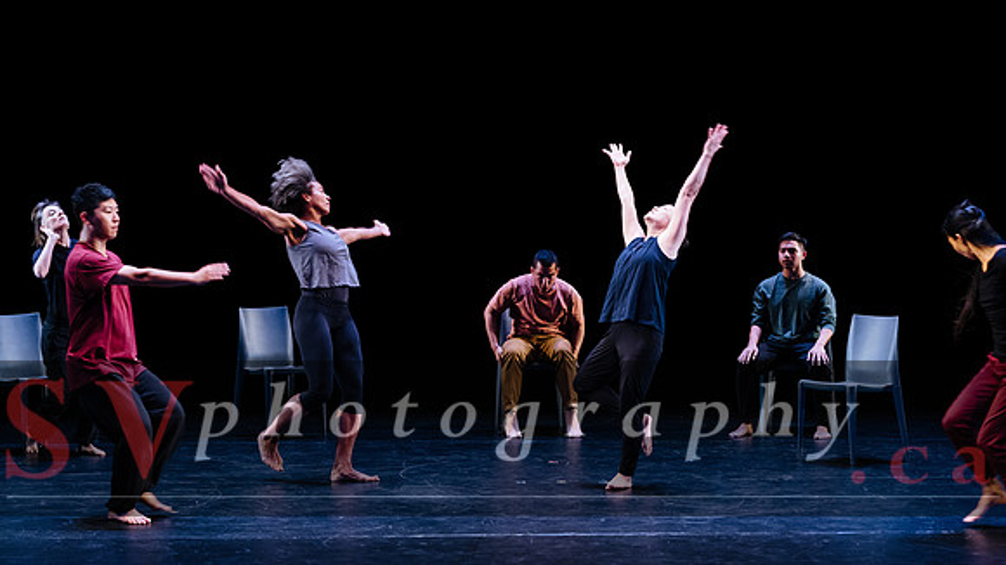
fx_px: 2061
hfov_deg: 27.4
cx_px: 476
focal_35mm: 77
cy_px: 322
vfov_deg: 15.6
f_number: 2.8
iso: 1600
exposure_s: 1/200
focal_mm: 70
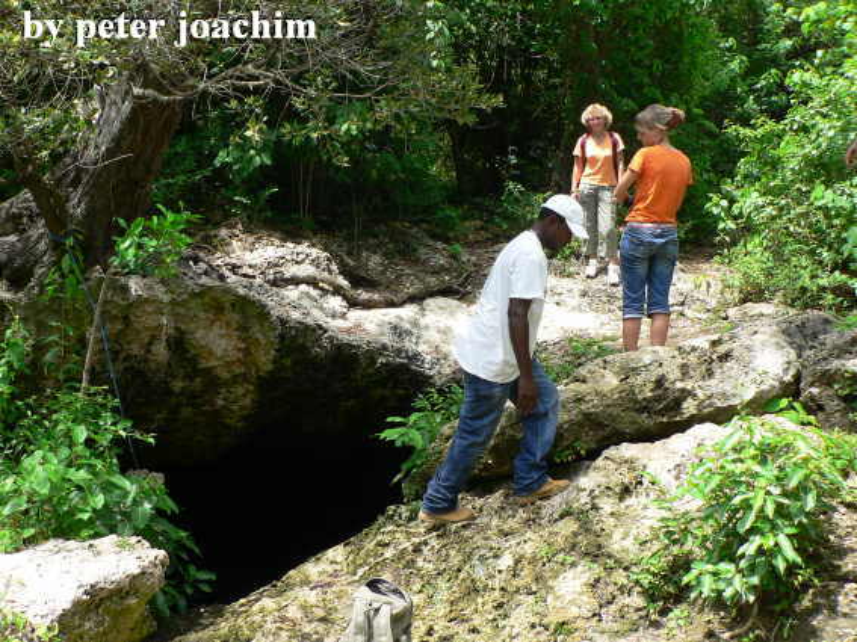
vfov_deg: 40.7
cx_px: 428
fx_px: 866
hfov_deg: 52.6
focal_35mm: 35
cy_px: 321
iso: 64
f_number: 4
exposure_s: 1/100
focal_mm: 6
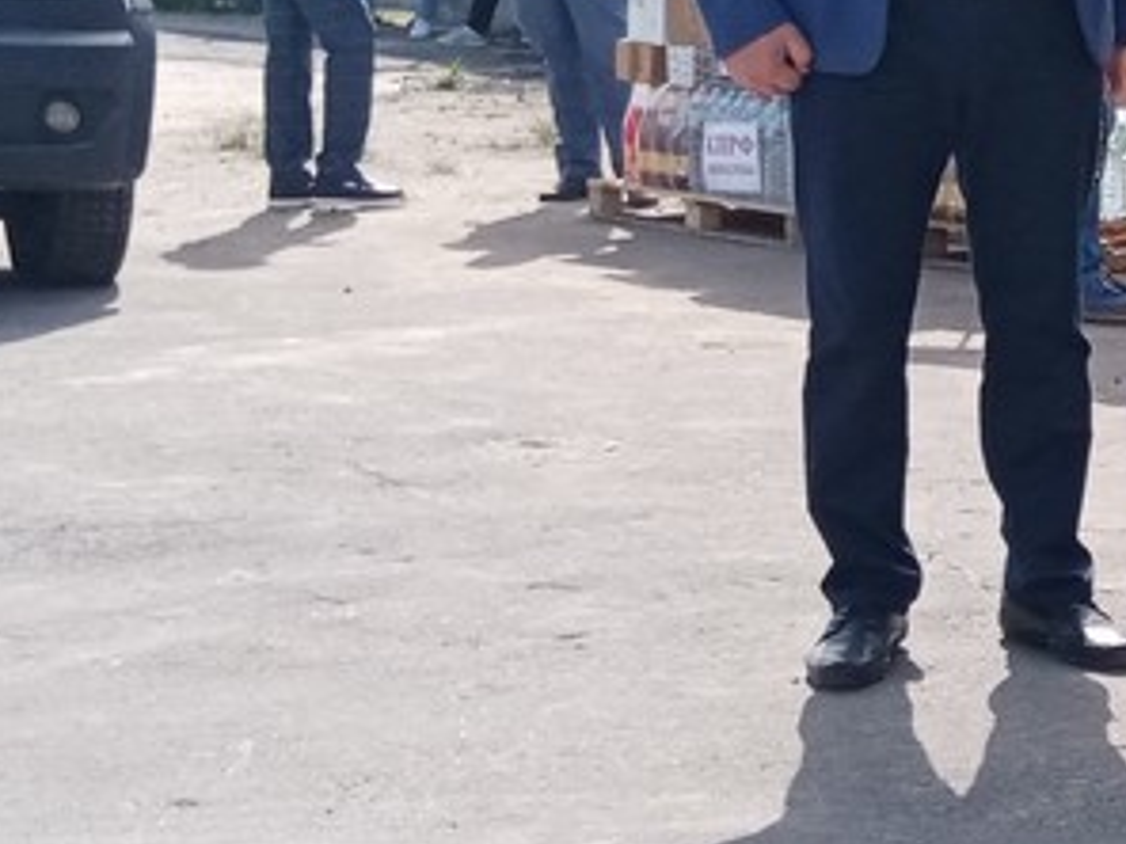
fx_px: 2928
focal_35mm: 90
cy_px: 194
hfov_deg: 19.1
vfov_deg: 16.3
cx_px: 1678
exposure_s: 1/822
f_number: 1.8
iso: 100
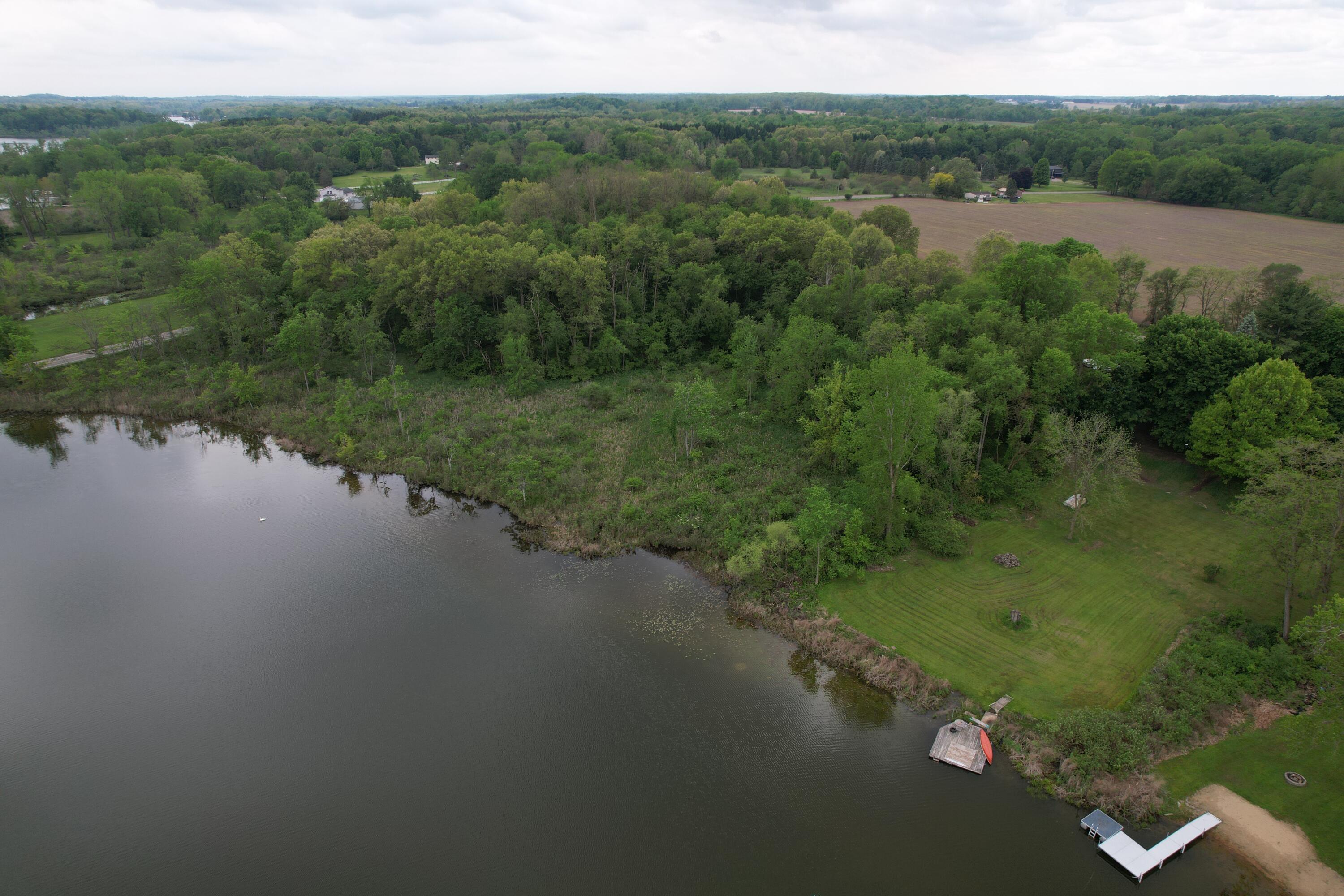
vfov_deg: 57.2
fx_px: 821
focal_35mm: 22
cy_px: 448
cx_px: 672
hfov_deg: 78.6
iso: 100
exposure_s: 1/120
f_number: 2.8
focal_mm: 8.38
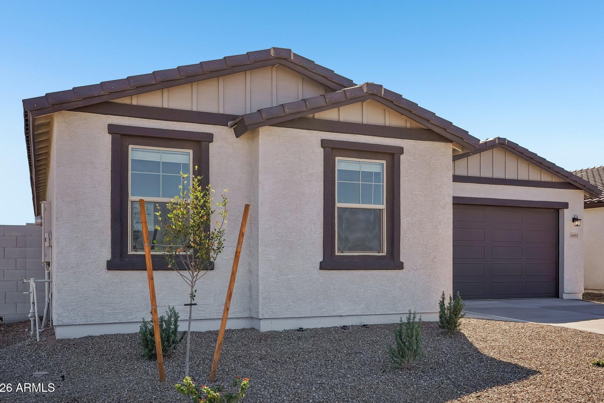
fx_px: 570
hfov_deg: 55.8
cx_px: 296
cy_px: 199
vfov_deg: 38.9
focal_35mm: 34
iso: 400
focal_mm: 33
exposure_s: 1/640
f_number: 8
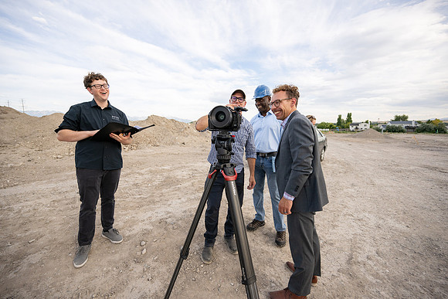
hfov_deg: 104.2
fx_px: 174
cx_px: 224
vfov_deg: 81.2
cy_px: 150
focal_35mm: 14
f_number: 4
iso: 64
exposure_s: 1/1000
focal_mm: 14
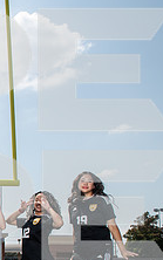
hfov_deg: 17.1
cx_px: -122
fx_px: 454
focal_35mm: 64
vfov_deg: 31.1
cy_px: 213
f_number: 7.1
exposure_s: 1/320
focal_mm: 24
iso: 100
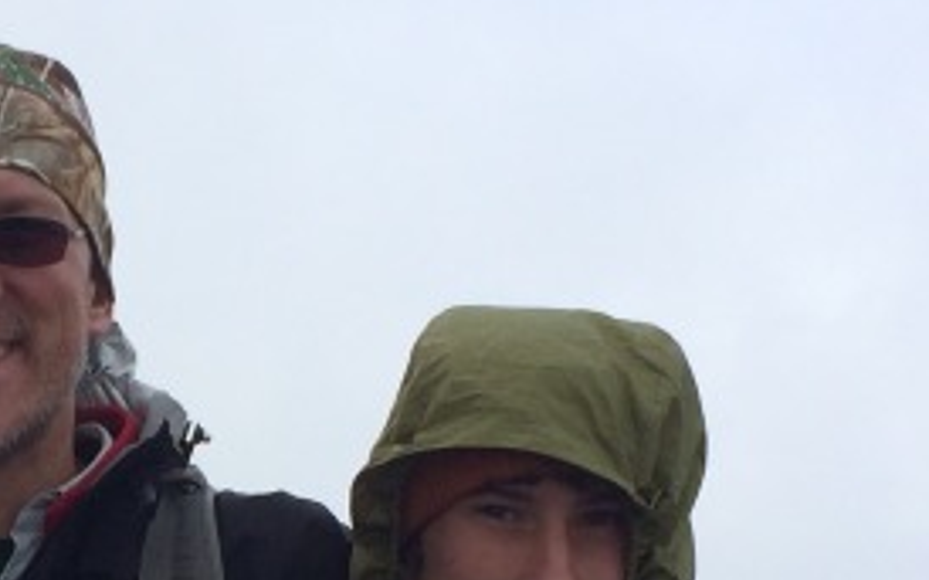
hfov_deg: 17.7
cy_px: 753
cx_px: -7
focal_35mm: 115
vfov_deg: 11.1
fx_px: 2910
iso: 32
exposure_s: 1/1053
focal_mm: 4.15
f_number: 2.2
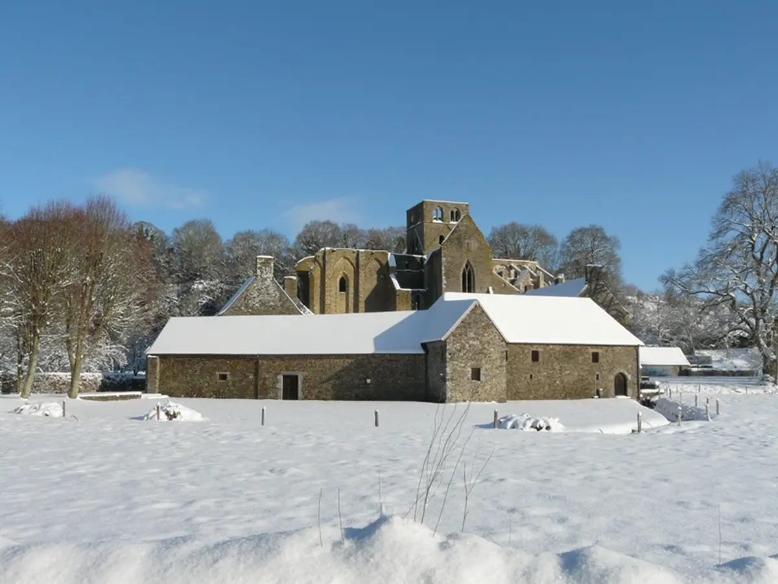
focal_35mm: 33
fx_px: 742
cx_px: 389
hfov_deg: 55.4
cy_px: 292
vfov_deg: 42.9
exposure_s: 1/400
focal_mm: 5.5
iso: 100
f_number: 7.1
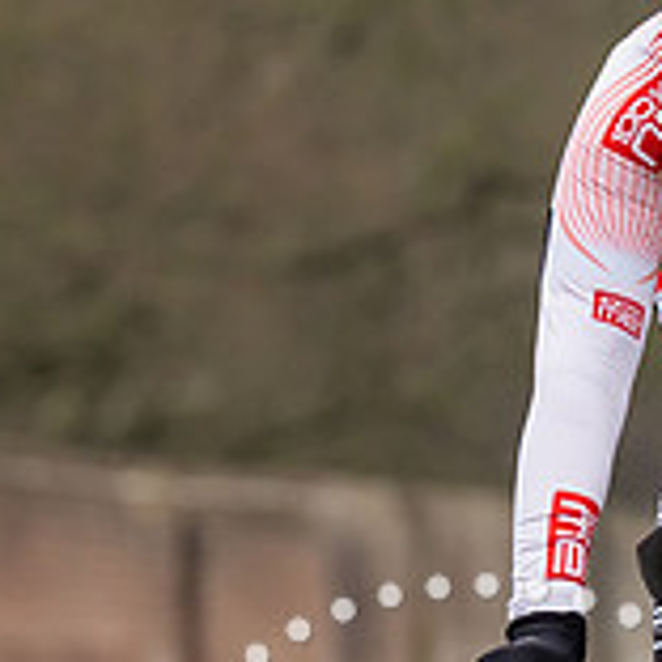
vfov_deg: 1.6
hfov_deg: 1.6
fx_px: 23064
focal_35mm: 1066
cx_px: 707
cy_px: 178
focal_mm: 200
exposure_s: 1/1000
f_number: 5
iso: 640
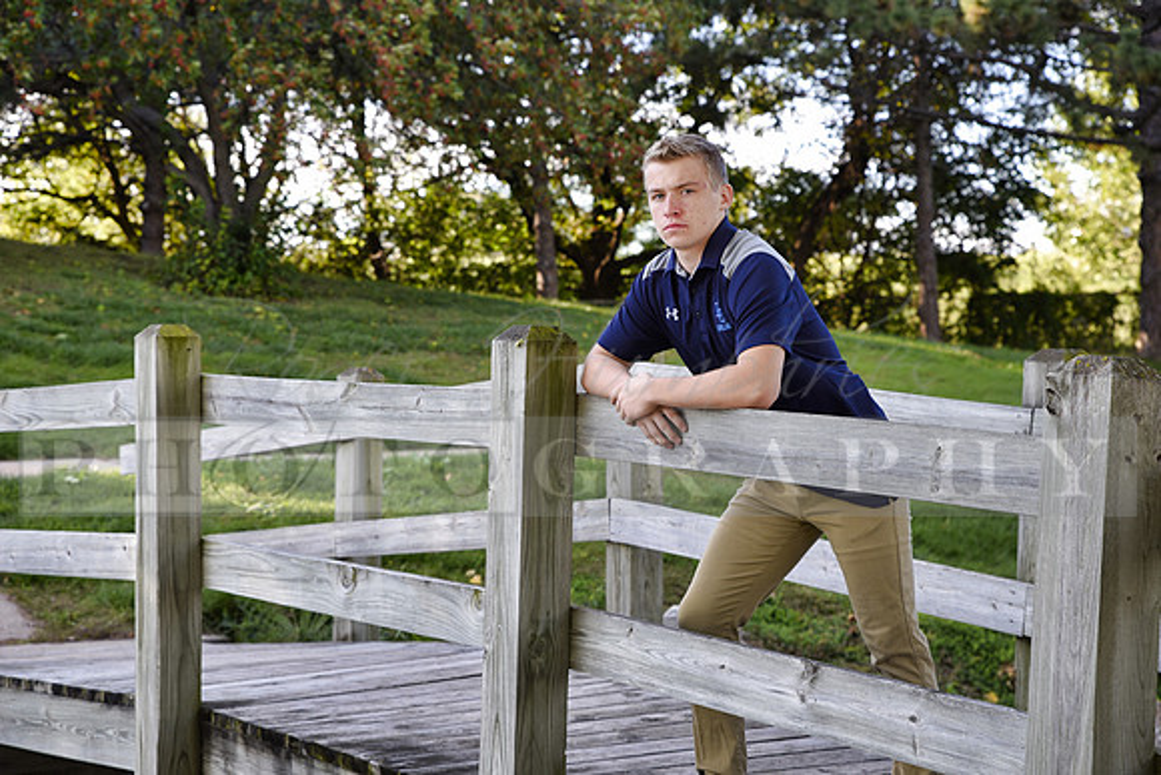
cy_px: 388
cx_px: 580
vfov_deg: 19.5
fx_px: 2258
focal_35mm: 70
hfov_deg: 28.8
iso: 200
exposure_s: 1/100
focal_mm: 70
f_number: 5
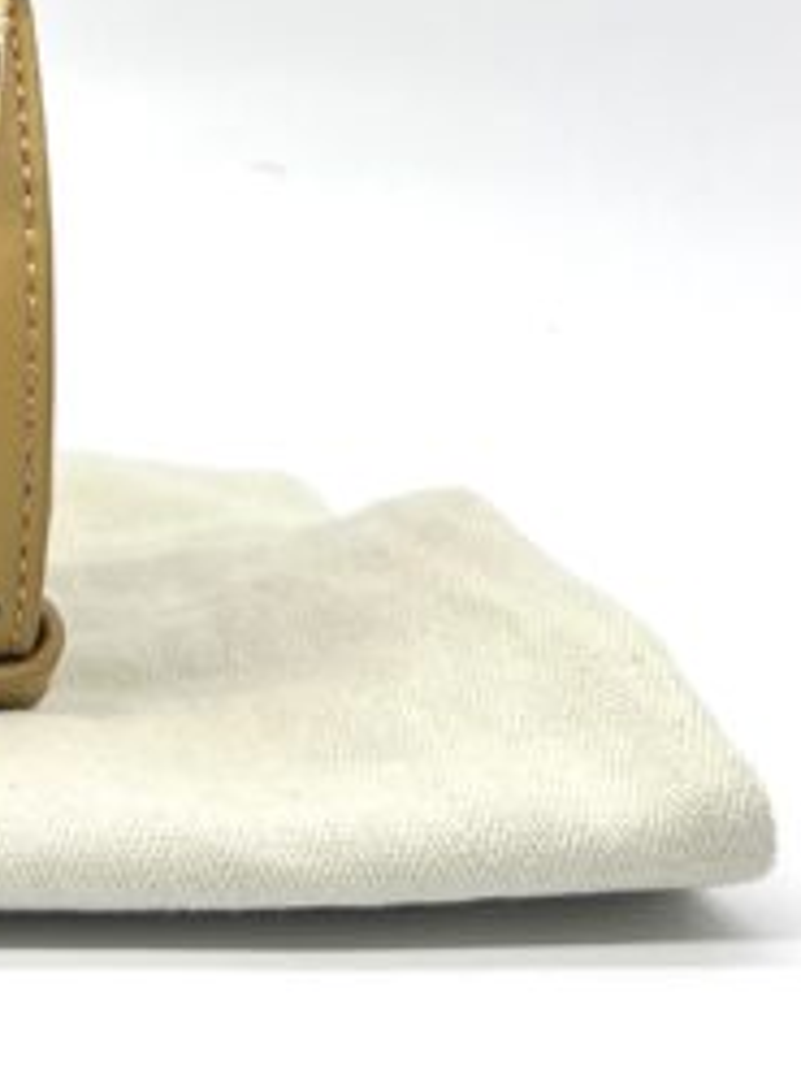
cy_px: -48
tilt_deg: -5.7
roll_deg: +0.3
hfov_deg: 12.1
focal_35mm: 108
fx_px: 3335
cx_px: -823
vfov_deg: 17.7
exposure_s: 1/150
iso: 32
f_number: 1.5
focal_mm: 5.7
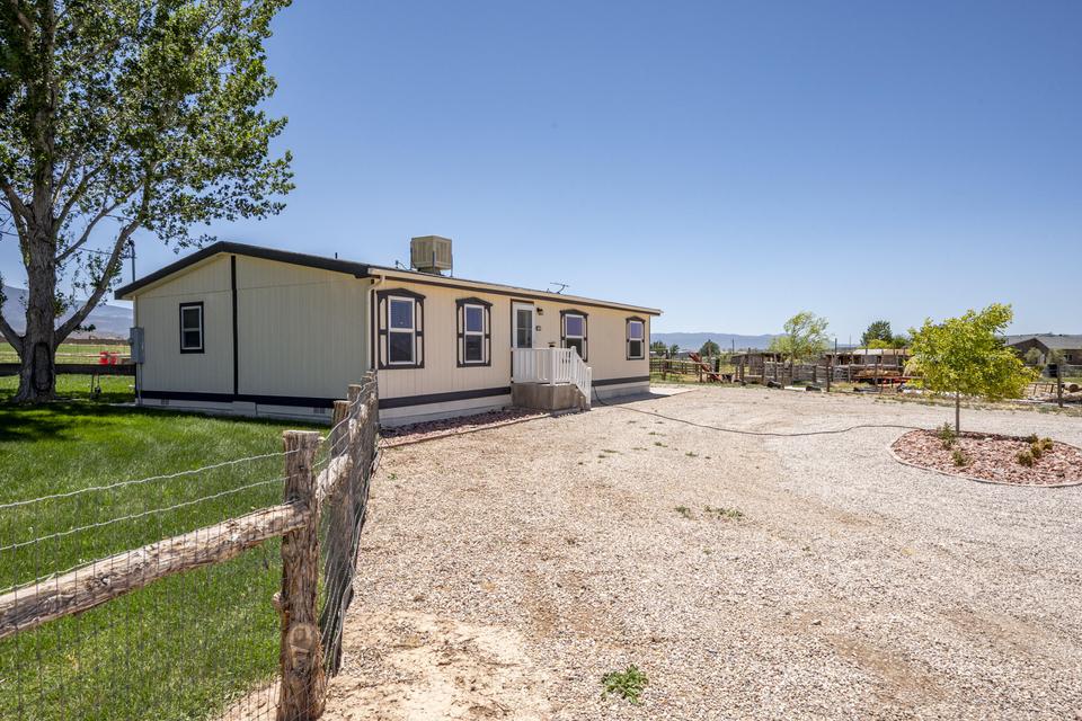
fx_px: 631
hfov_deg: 81.2
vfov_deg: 59.5
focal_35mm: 21
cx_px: 541
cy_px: 360
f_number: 13
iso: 320
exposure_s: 1/640
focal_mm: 21
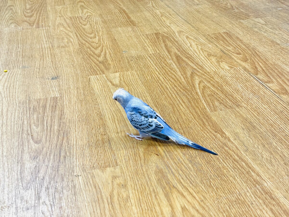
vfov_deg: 28.0
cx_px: 144
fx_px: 434
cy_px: 108
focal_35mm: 52
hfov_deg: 36.8
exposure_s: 1/100
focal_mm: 6
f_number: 2
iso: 125
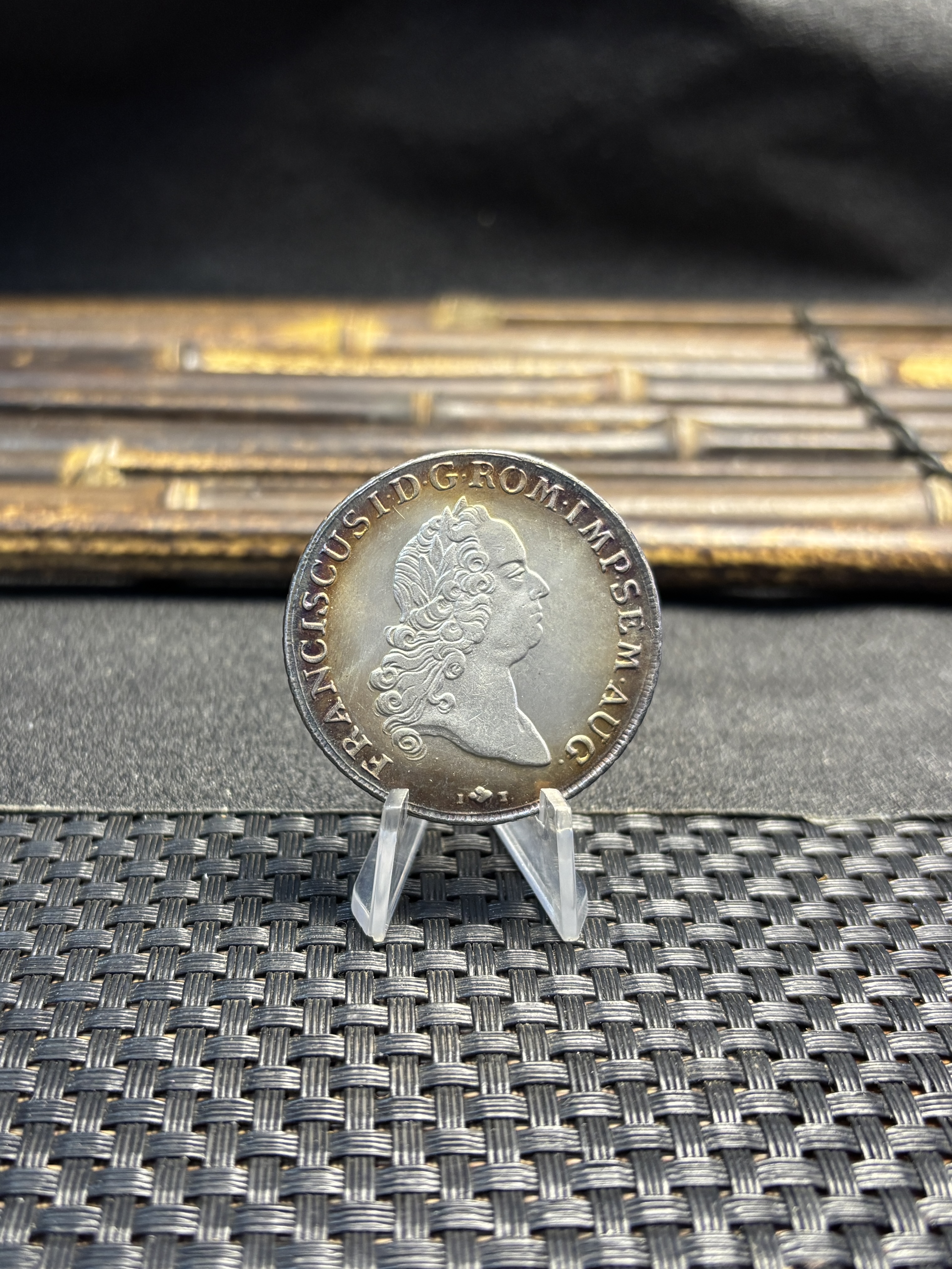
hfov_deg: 53.1
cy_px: 634
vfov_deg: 67.3
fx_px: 953
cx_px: 476
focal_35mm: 26
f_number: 1.6
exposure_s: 1/60
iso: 200
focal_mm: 5.96
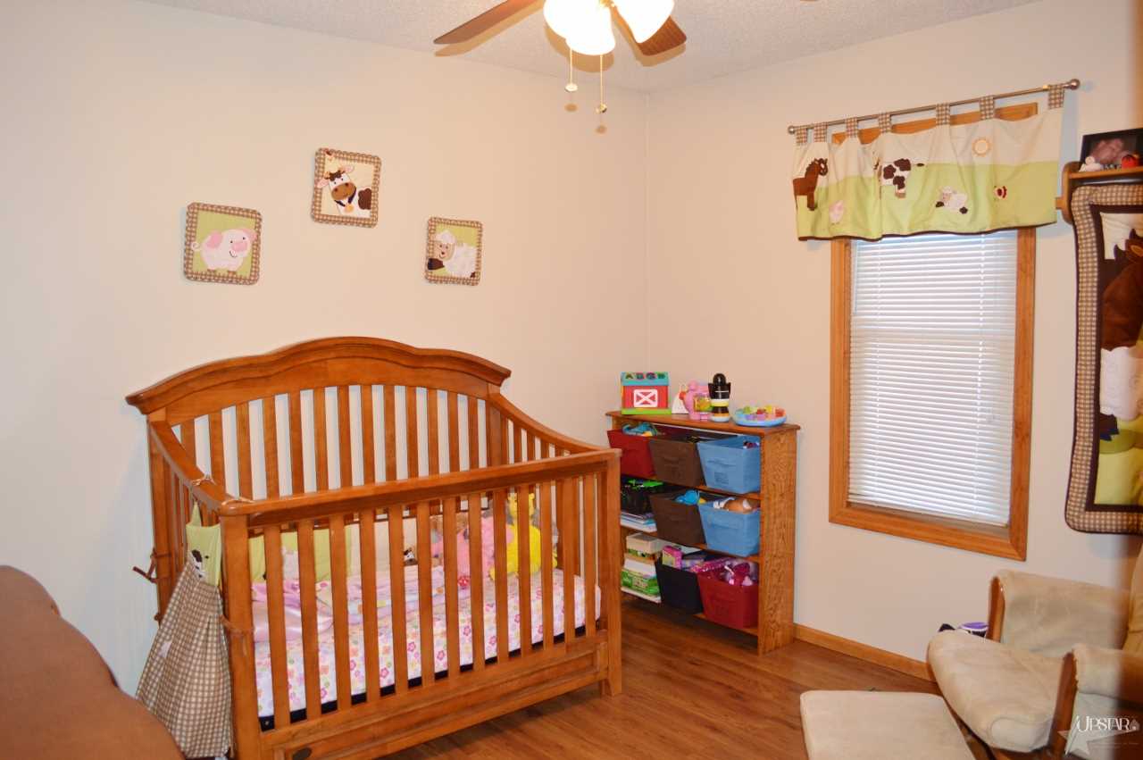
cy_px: 380
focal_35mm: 27
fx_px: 856
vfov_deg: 47.8
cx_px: 572
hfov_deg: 67.4
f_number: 3.5
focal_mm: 18
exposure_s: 1/60
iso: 1000
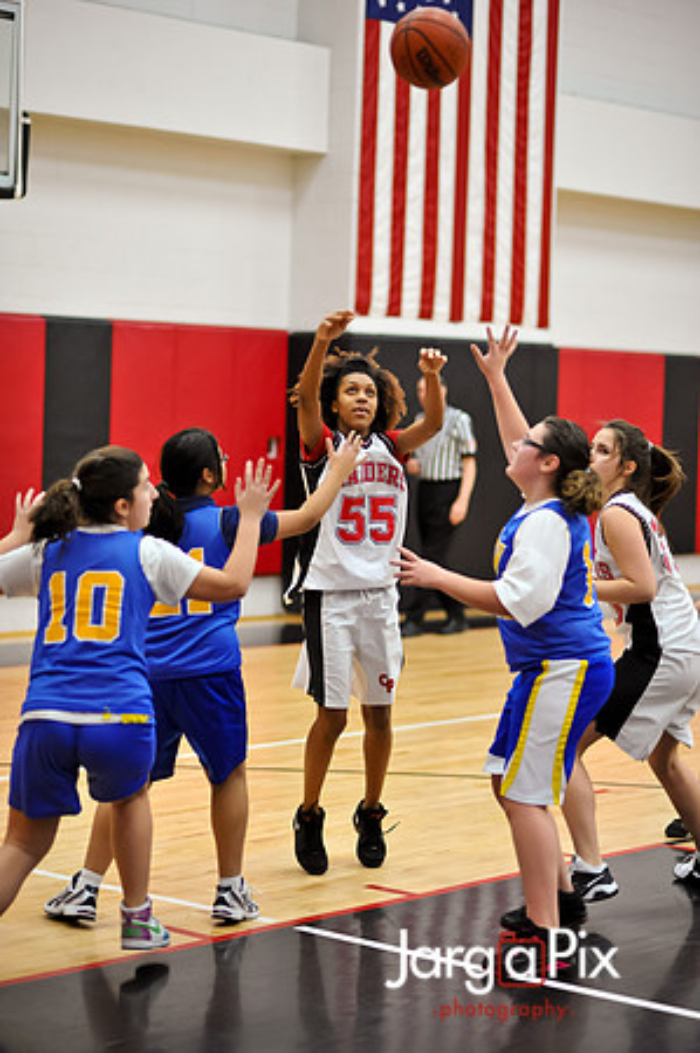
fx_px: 2485
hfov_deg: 16.0
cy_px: 526
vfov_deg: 23.9
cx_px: 350
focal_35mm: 85
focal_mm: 85
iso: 1800
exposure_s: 1/500
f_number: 2
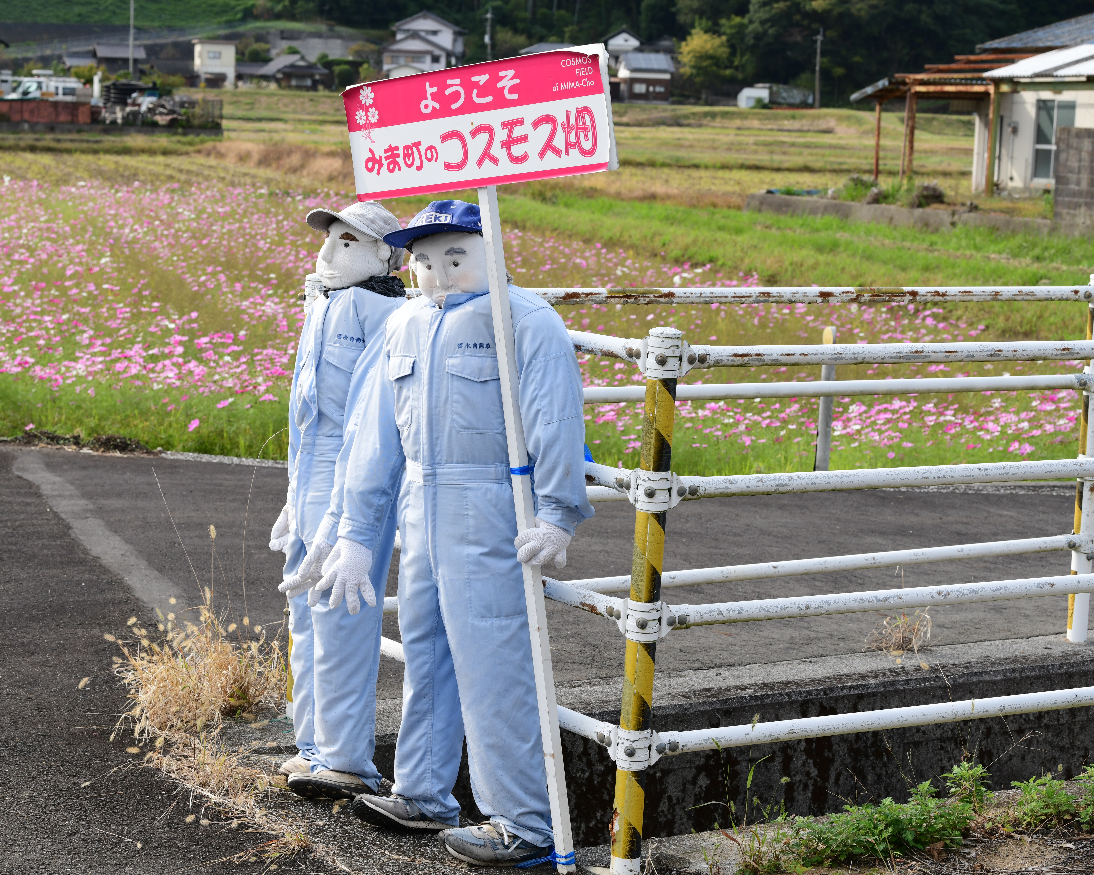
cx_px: 463
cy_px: 437
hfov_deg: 24.1
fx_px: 2558
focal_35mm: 79
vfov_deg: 19.4
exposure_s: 1/320
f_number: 9
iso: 400
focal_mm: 70
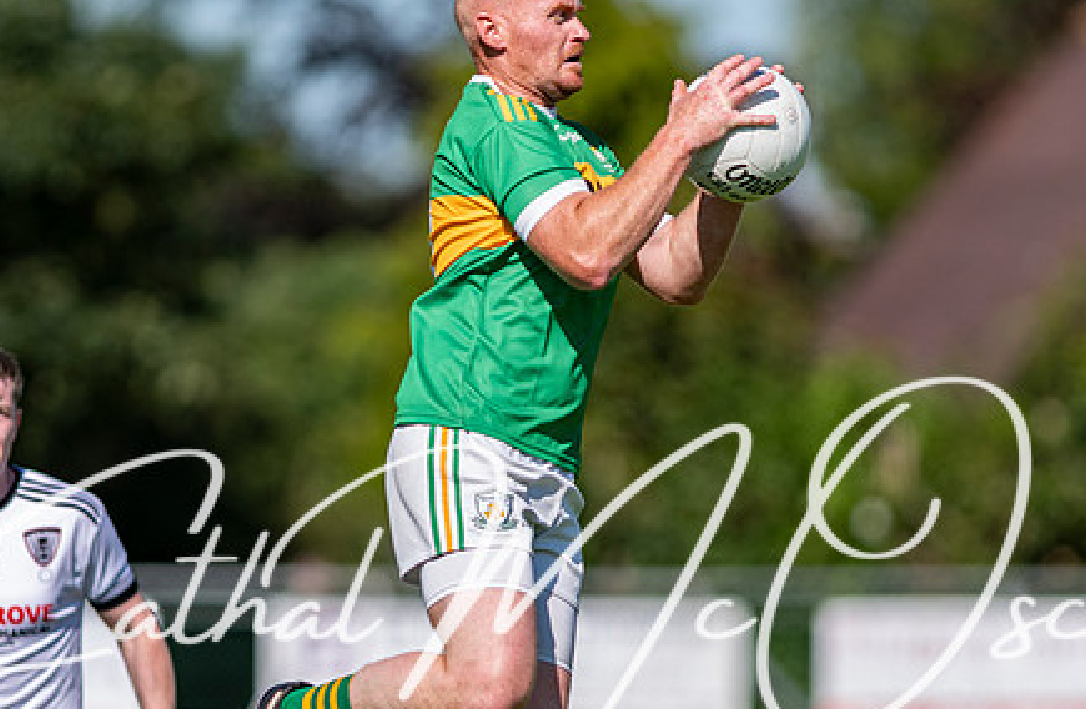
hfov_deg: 3.3
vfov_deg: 2.1
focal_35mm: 635
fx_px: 19033
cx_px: 527
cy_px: 434
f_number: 2.8
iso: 100
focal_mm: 300
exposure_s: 1/2000
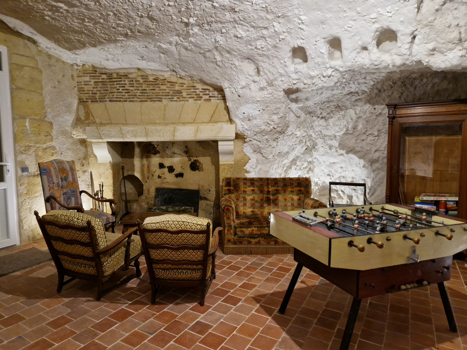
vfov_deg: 58.9
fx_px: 310
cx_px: 234
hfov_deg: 73.9
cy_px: 175
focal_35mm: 23
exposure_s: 1/25
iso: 500
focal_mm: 5.4
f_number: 1.8
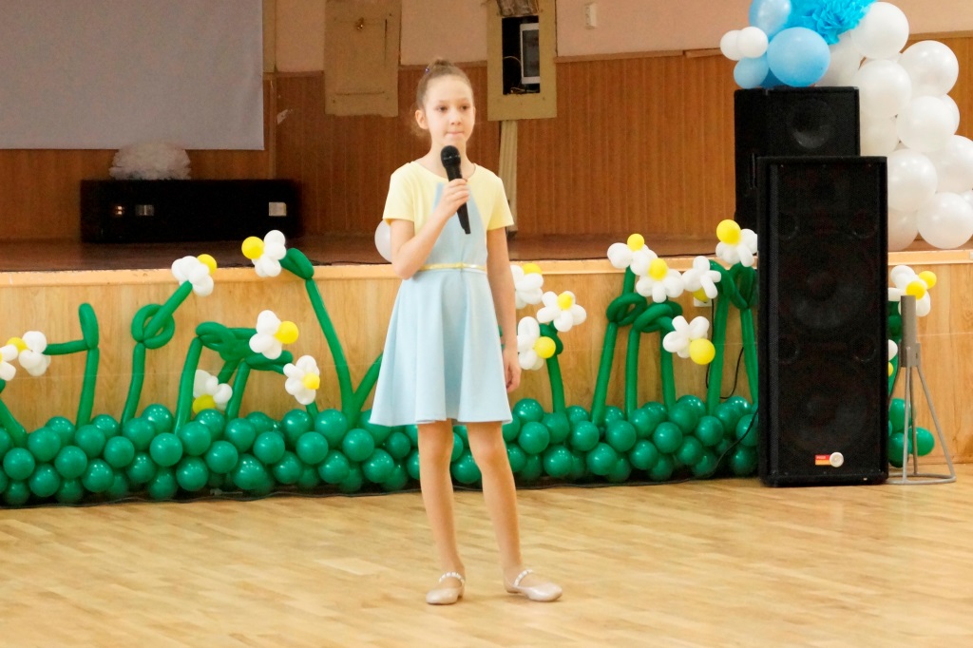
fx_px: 2229
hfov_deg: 24.6
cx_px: 486
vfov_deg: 16.5
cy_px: 324
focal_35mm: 82
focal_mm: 55
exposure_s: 1/100
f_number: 5.6
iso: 3200
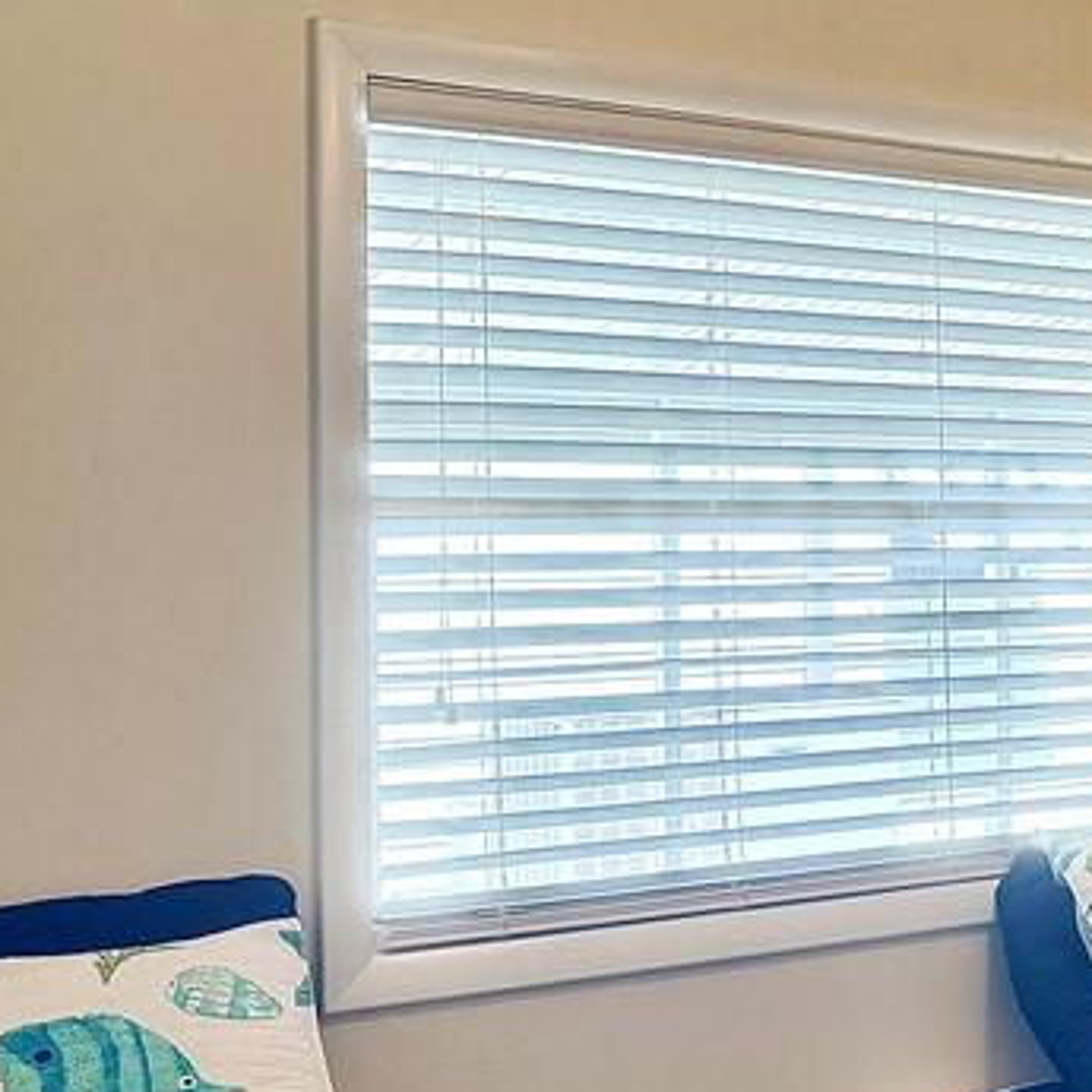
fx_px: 2248
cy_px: 525
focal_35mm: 63
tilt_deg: +1.0
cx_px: 1440
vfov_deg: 27.3
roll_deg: +0.9
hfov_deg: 23.8
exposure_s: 1/198
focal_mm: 6.76
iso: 200
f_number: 1.78
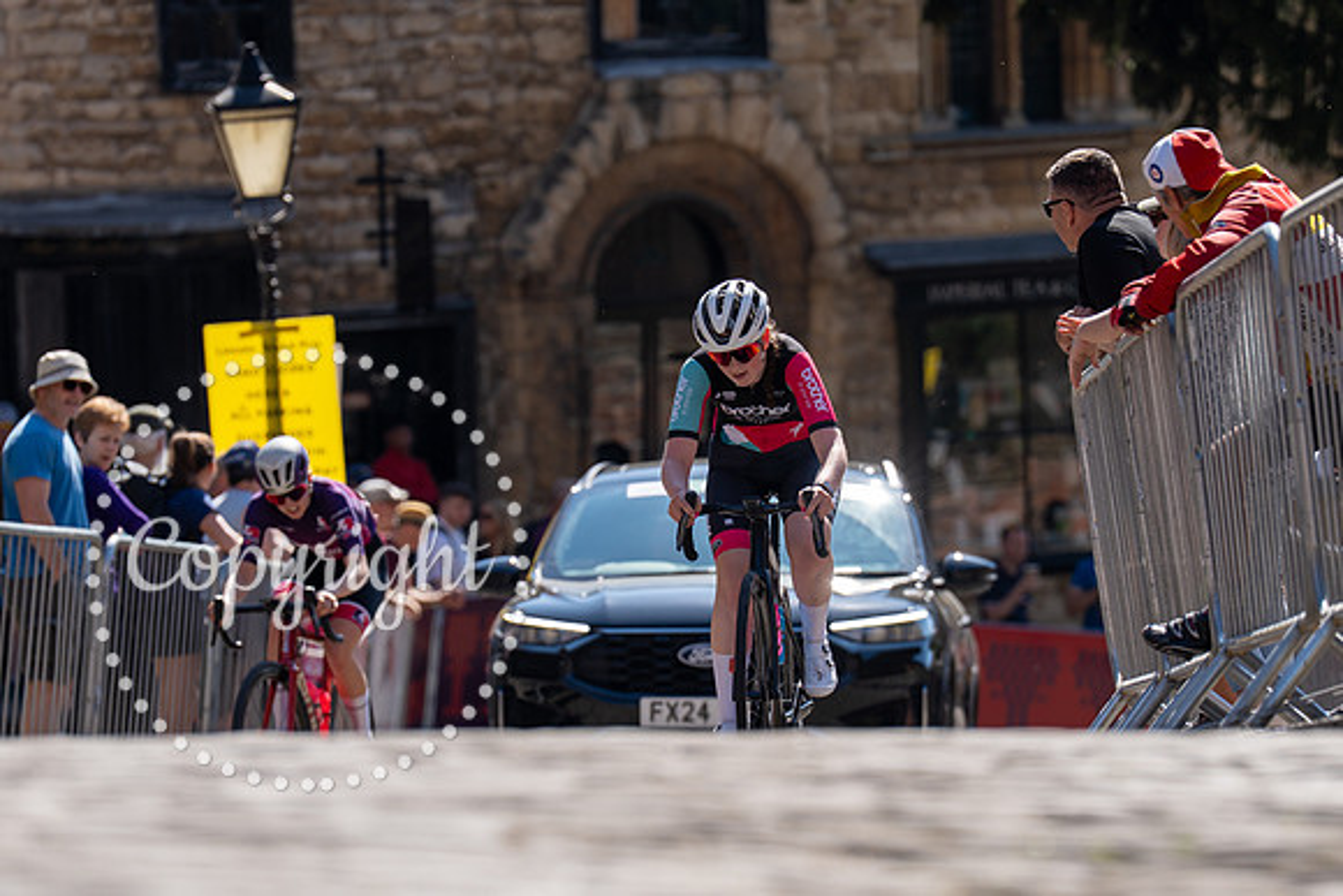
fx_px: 10558
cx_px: 744
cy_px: 565
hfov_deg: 7.3
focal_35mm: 283
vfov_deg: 4.9
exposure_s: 1/1000
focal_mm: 194
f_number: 3.5
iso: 100
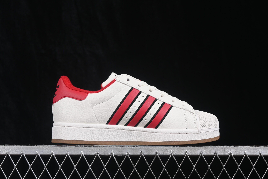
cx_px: 134
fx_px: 558
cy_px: 90
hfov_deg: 27.0
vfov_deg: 18.2
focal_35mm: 75
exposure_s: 1/80
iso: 160
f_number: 8
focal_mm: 50
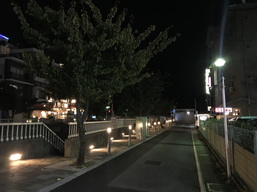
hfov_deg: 63.4
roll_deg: -0.4
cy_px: 96
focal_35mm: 28
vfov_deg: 49.7
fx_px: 208
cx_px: 128
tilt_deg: +7.9
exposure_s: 1/8
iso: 100
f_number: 1.8
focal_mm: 3.99
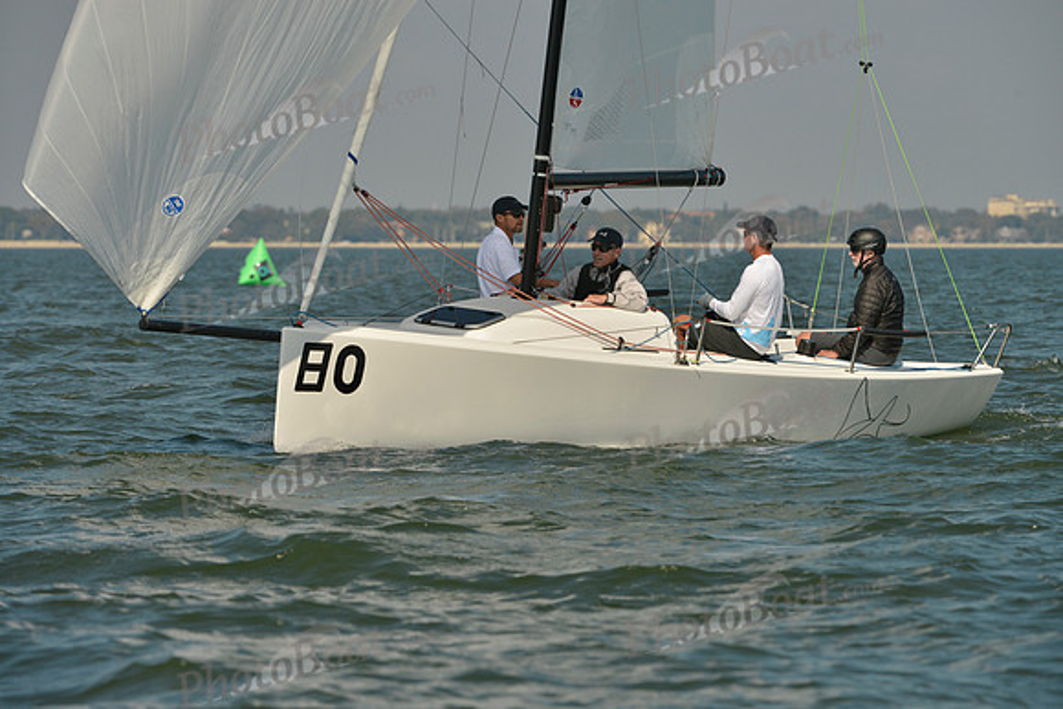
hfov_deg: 6.6
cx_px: 532
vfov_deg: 4.4
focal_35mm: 310
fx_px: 9155
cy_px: 354
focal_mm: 310
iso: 280
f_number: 10
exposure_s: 1/1250
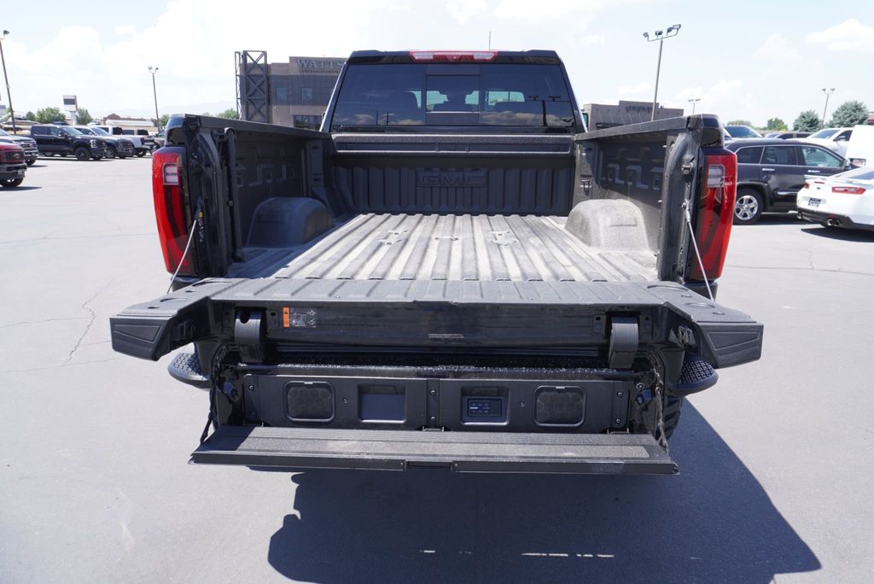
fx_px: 583
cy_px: 292
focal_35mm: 24
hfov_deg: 73.7
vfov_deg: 53.2
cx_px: 437
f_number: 6.3
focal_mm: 16
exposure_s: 1/160
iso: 100
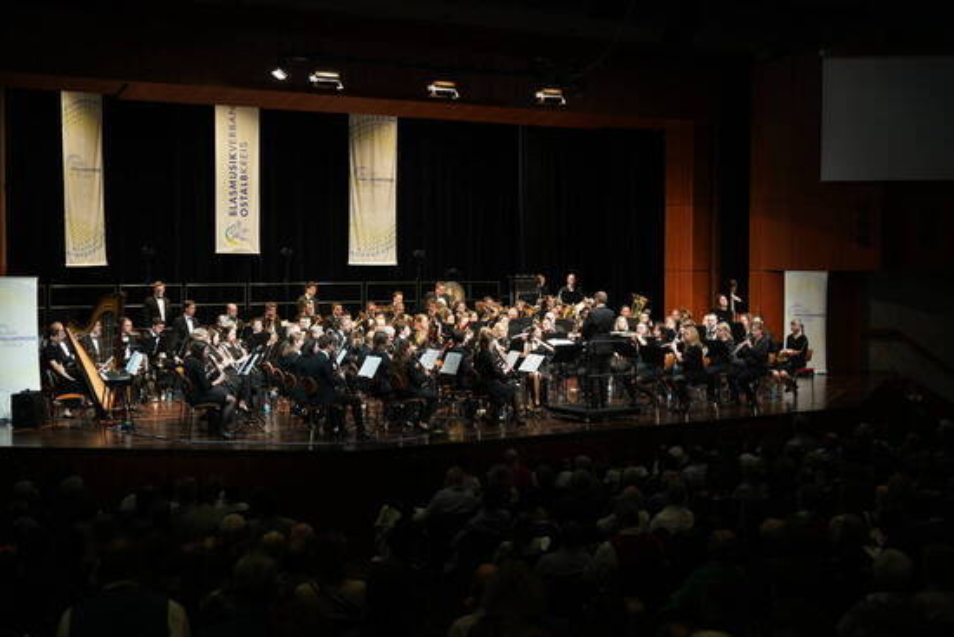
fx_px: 1299
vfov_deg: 27.5
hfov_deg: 40.3
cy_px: 318
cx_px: 477
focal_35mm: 49
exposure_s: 1/50
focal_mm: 49
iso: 640
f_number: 4
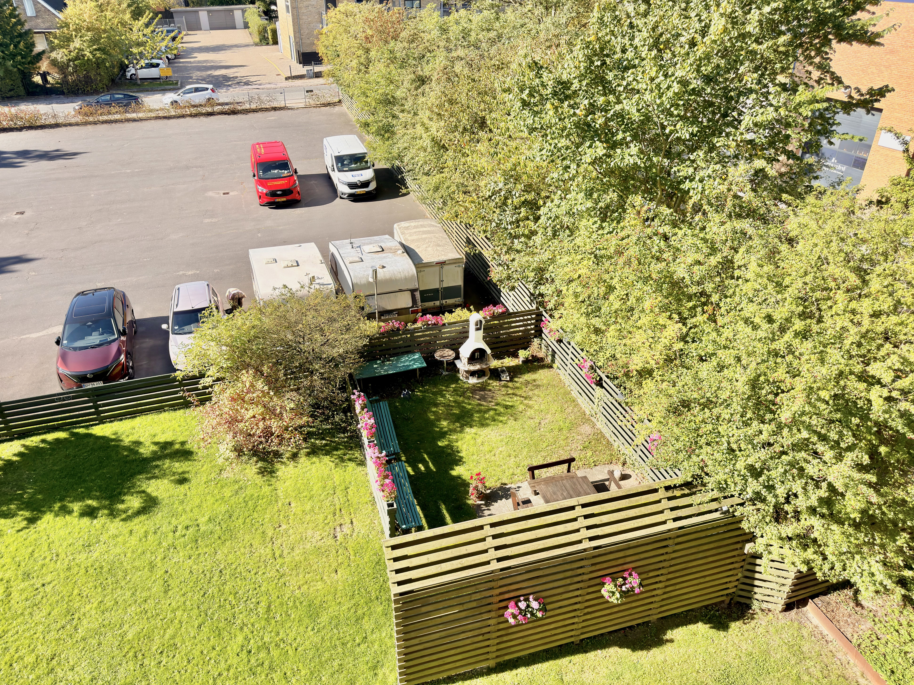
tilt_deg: -31.9
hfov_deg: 69.4
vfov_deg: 54.9
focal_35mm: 25
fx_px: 660
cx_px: 442
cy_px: 341
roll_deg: +0.0
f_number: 1.78
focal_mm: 6.76
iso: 100
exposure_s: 1/2066
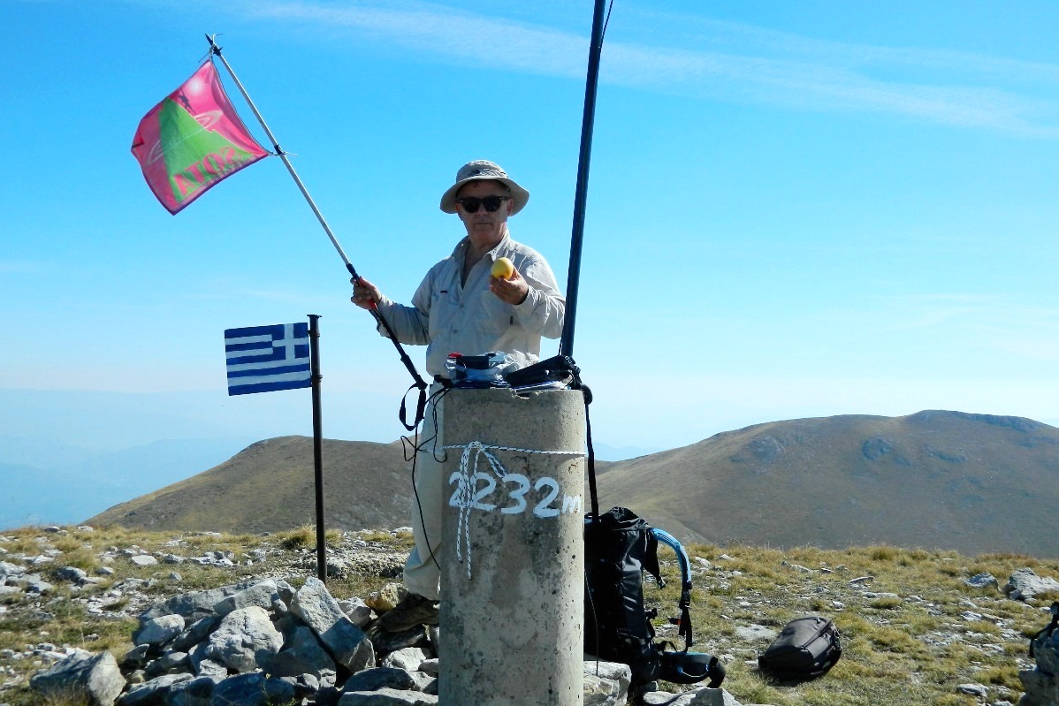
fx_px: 1265
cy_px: 337
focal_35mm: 43
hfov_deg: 45.4
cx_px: 527
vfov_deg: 31.2
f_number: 9.8
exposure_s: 1/200
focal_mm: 7.3
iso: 80
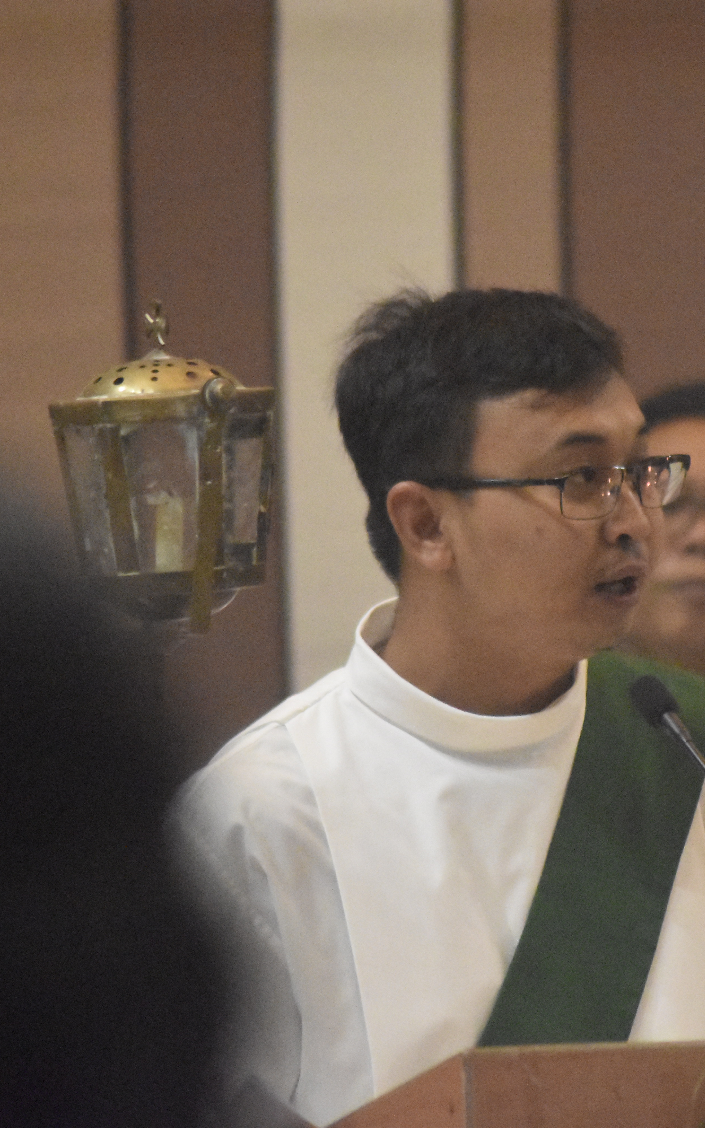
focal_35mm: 528
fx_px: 16234
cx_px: 491
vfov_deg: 4.0
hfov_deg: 2.5
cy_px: 564
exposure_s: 1/160
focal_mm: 230
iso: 12800
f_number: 5
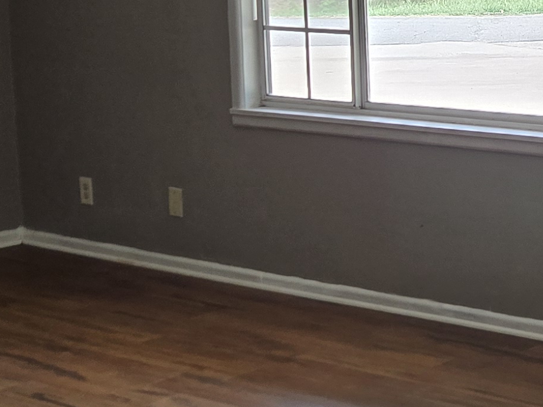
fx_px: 1569
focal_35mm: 100
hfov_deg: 19.0
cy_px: 156
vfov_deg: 14.8
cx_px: 560
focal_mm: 5.4
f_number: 1.8
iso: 64
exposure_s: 1/180
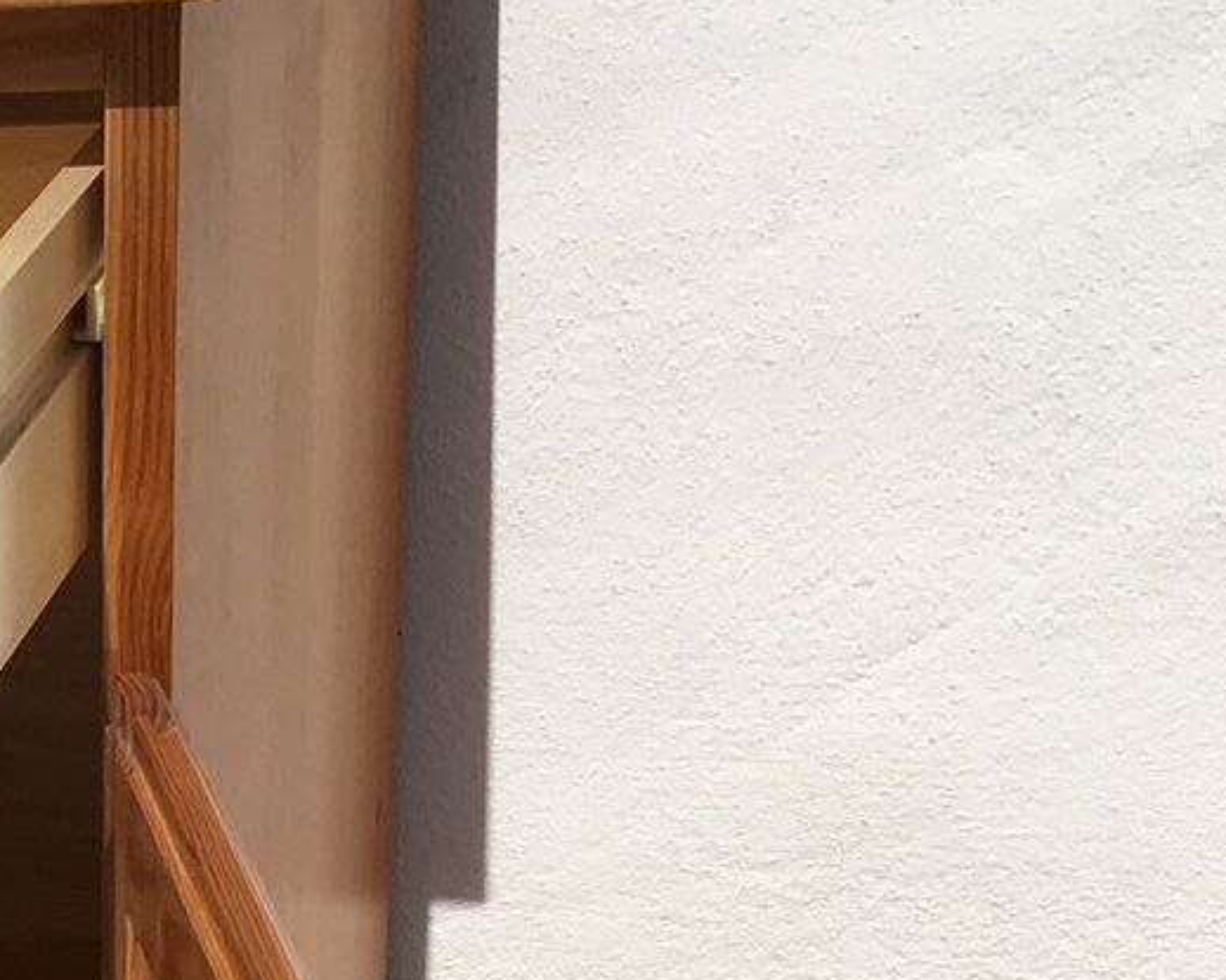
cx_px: -1006
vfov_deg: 13.5
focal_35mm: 110
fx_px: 3991
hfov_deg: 15.1
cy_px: 1249
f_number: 2.2
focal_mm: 4.15
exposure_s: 1/4525
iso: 25
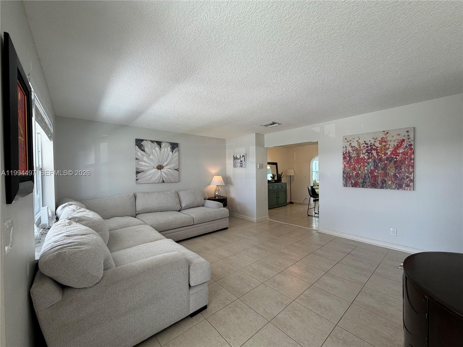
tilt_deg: -0.5
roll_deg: +1.3
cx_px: 232
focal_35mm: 14
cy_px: 174
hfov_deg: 102.1
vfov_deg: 85.7
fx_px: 187
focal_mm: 2.22
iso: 100
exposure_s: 1/120
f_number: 2.2
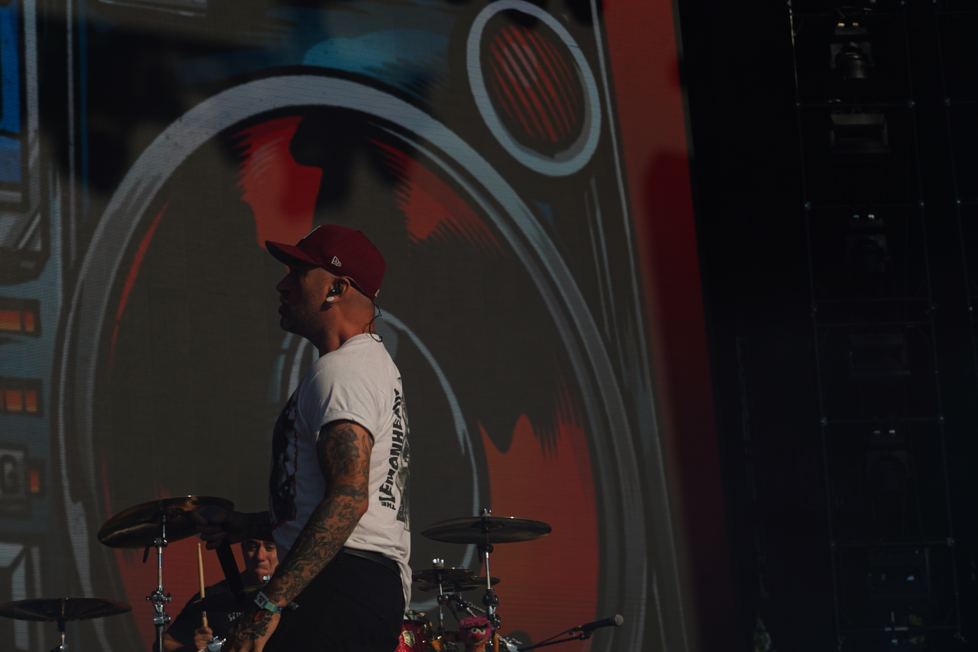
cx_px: 489
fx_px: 2852
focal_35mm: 105
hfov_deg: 19.5
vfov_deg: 13.0
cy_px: 326
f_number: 8
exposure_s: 1/1000
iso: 100
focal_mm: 105
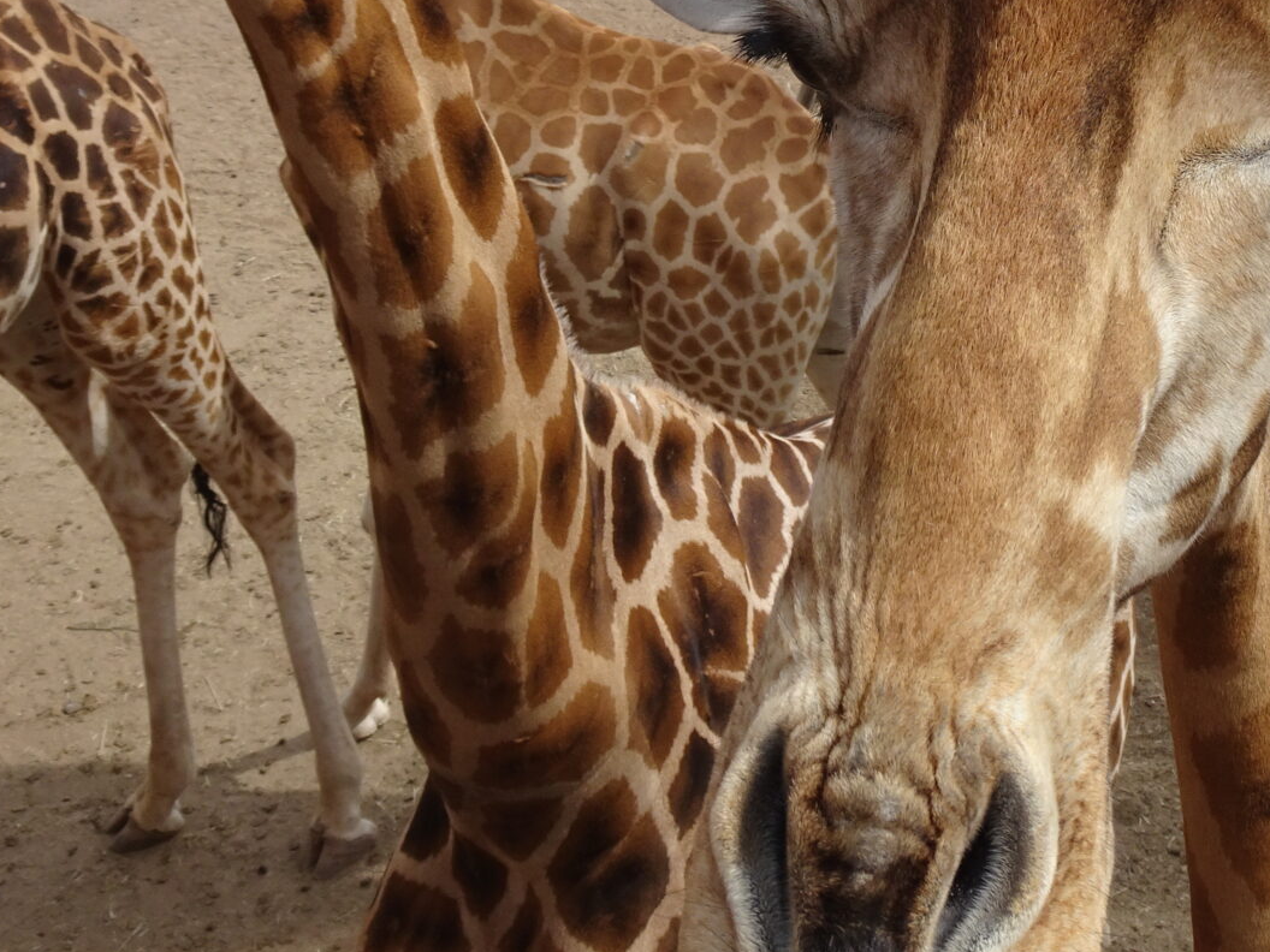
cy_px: 206
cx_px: 972
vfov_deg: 22.6
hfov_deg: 29.7
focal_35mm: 64
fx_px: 2348
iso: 80
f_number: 4
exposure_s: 1/500
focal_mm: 5.61
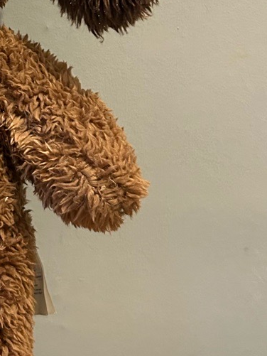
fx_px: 853
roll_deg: -0.2
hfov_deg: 16.7
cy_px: 50
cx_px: -84
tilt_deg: -11.3
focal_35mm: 83
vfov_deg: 23.1
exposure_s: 1/25
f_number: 1.5
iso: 640
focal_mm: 5.7
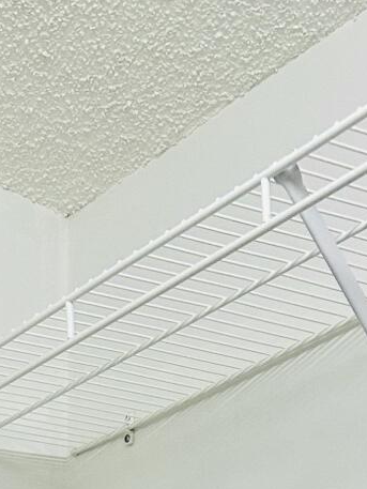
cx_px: 61
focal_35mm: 105
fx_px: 1484
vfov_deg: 14.7
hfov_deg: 14.0
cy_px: 1034
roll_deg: -1.4
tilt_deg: -5.1
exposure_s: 1/60
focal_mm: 6.86
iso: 250
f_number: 1.78
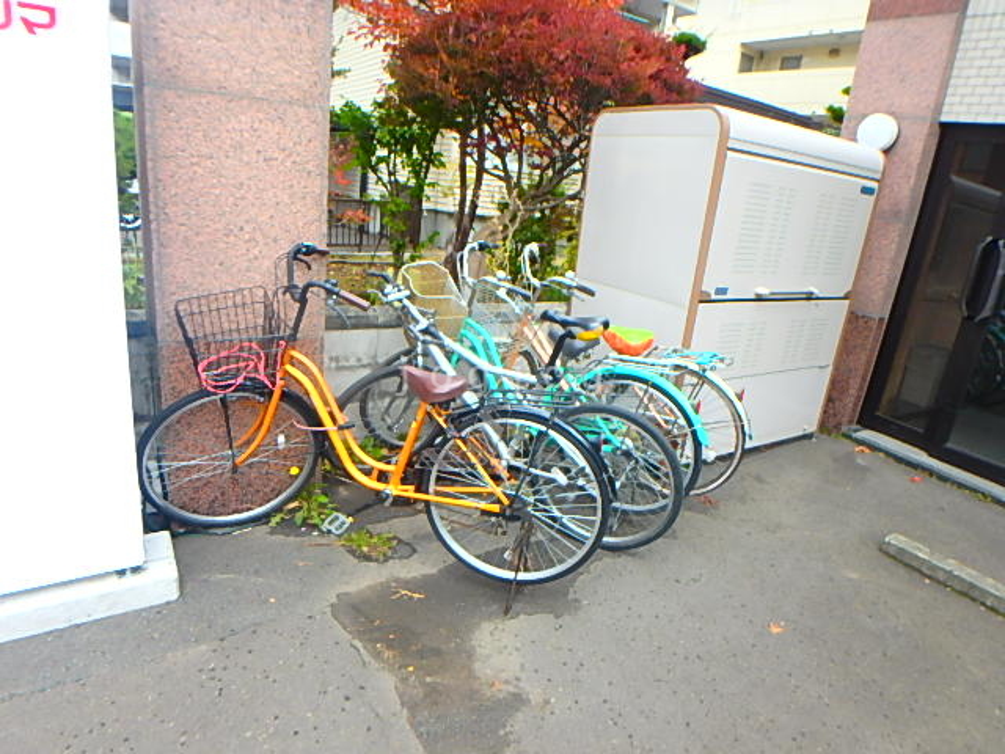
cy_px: 377
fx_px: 610
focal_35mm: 21
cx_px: 502
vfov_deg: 63.4
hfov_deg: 79.0
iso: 125
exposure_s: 1/80
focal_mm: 3.7
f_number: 3.5
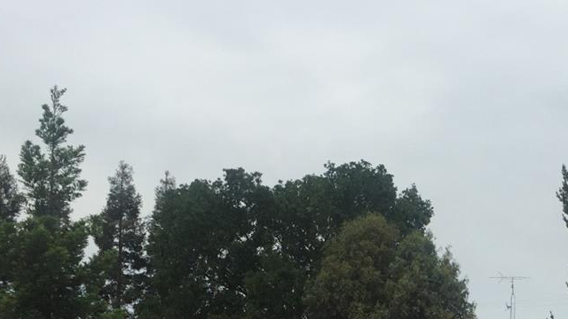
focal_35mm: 74
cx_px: 500
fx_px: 1115
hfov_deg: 27.7
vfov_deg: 15.5
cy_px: 413
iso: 32
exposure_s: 1/2825
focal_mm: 4.15
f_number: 2.2
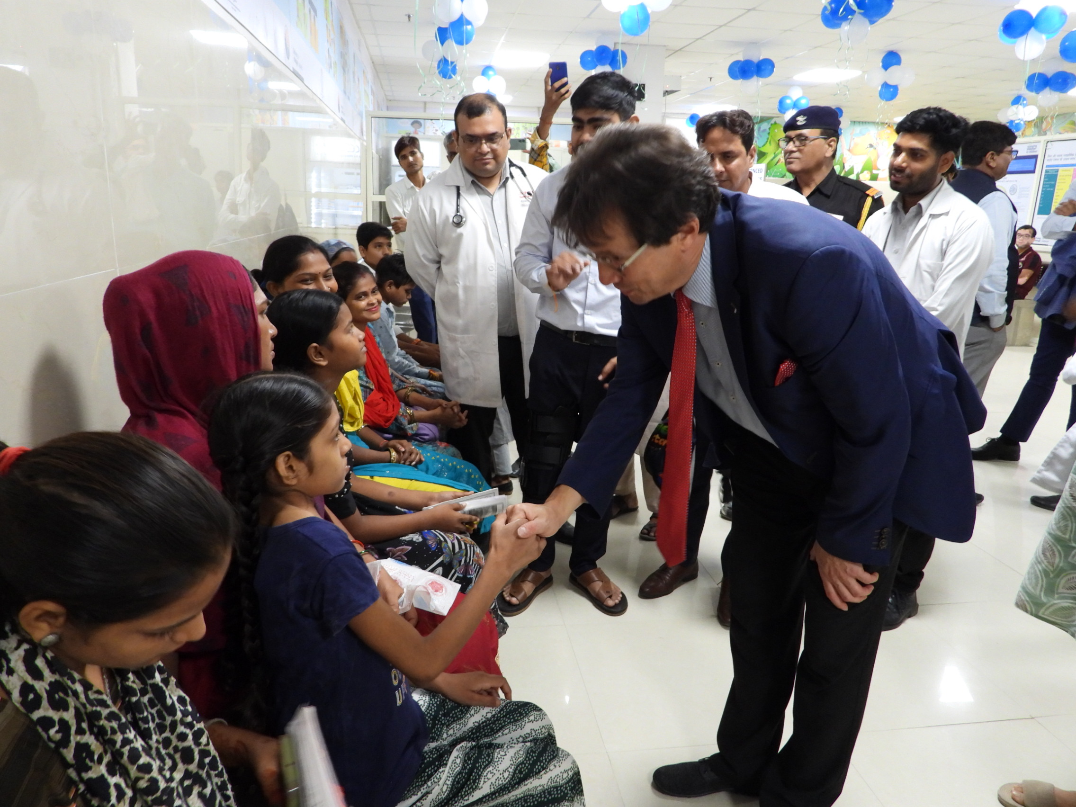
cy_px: 404
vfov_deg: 56.8
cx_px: 538
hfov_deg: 71.6
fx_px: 746
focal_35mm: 24
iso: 400
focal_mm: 4.3
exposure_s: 1/25
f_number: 2.8
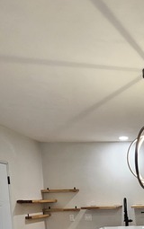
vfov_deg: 45.8
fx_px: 225
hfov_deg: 30.7
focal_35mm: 36
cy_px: 227
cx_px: 167
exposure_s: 1/60
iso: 160
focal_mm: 2.2
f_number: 2.2
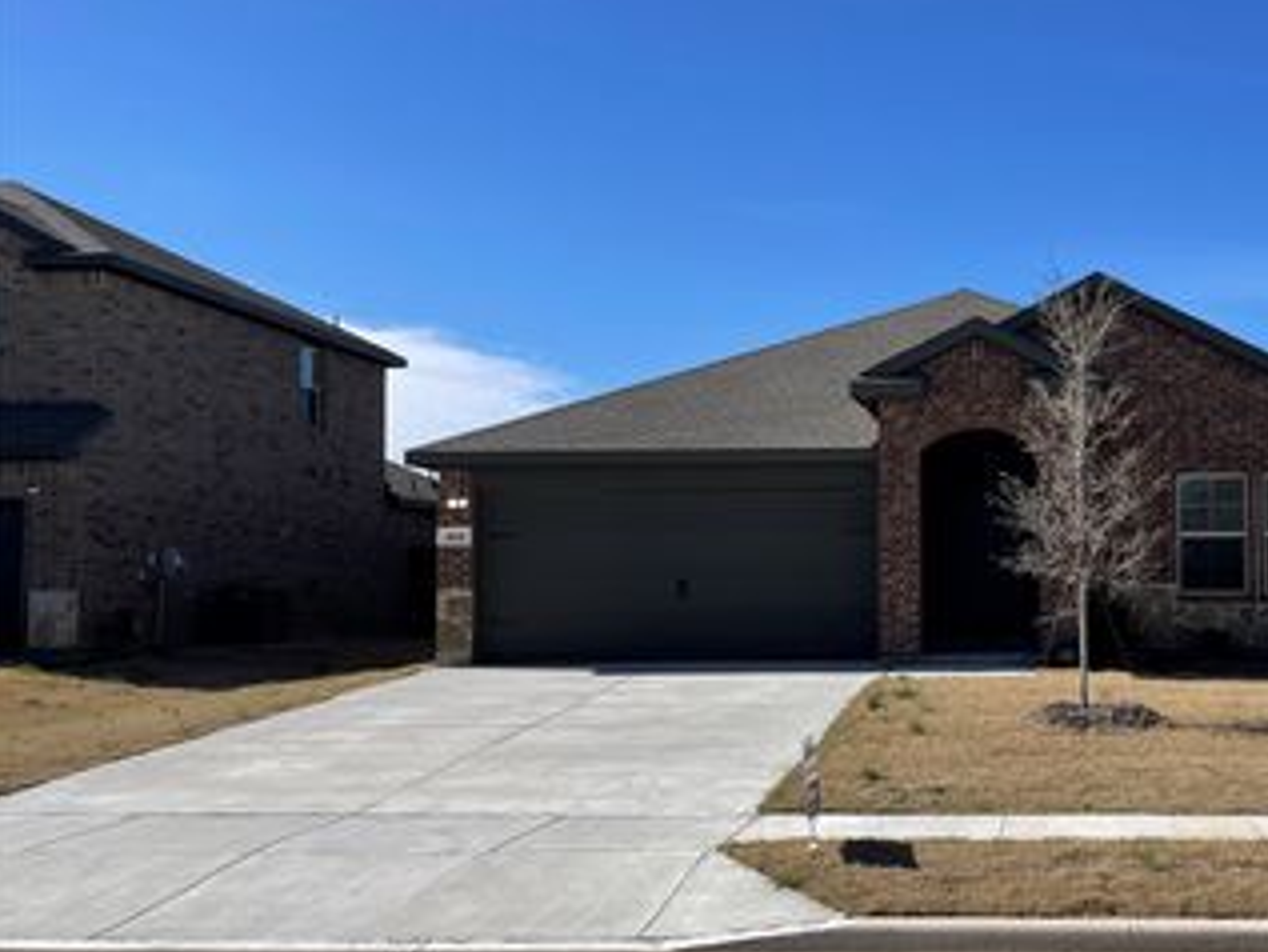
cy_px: 530
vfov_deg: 35.1
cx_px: 992
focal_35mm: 41
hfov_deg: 43.8
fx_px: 1502
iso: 32
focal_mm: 4.2
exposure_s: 1/5291
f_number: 1.6
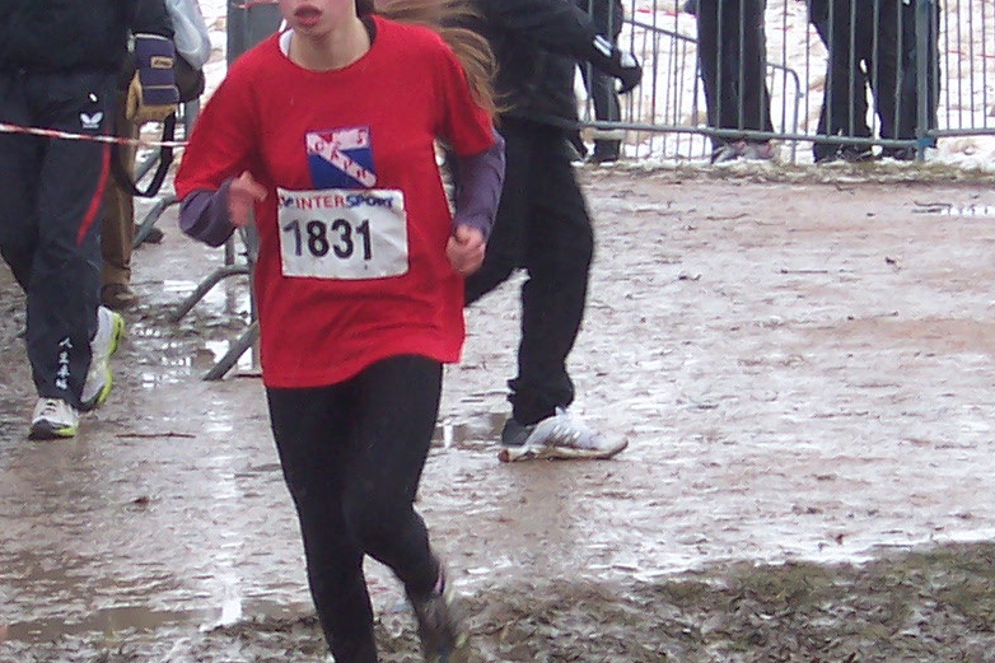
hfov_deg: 6.7
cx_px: 520
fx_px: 8510
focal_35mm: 308
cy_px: 655
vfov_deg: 4.5
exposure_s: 1/125
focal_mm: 17.6
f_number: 5.6
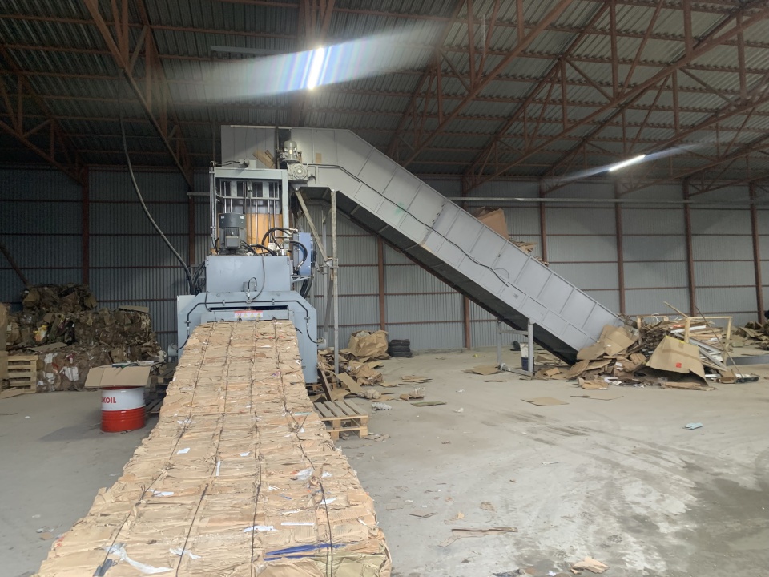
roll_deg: +1.4
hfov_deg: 67.3
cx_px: 384
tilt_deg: +2.1
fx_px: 578
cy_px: 288
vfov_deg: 53.1
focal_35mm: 26
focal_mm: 4.25
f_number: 1.8
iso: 160
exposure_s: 1/60
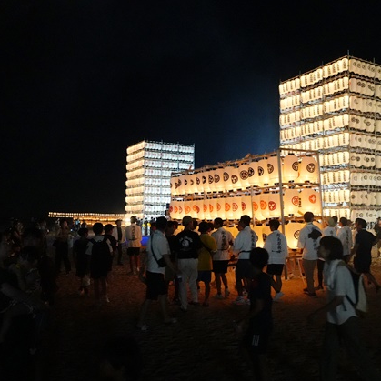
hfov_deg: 46.1
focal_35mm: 35
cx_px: 267
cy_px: 193
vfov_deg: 47.2
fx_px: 436
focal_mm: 18
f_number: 3.5
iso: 6400
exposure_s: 1/50
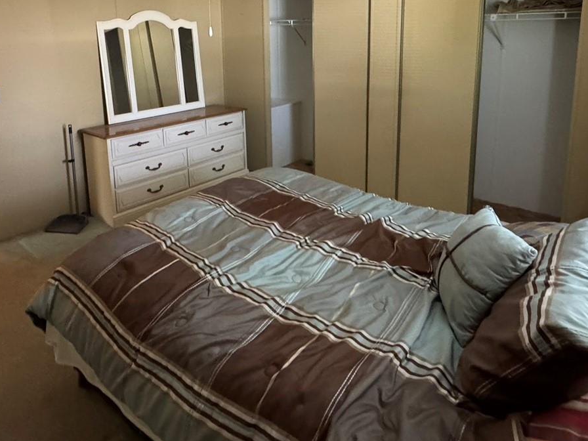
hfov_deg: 69.3
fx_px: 425
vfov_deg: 51.8
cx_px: 275
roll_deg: +1.0
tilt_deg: -9.5
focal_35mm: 25
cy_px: 95
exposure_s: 1/60
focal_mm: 2.22
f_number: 2.2
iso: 800
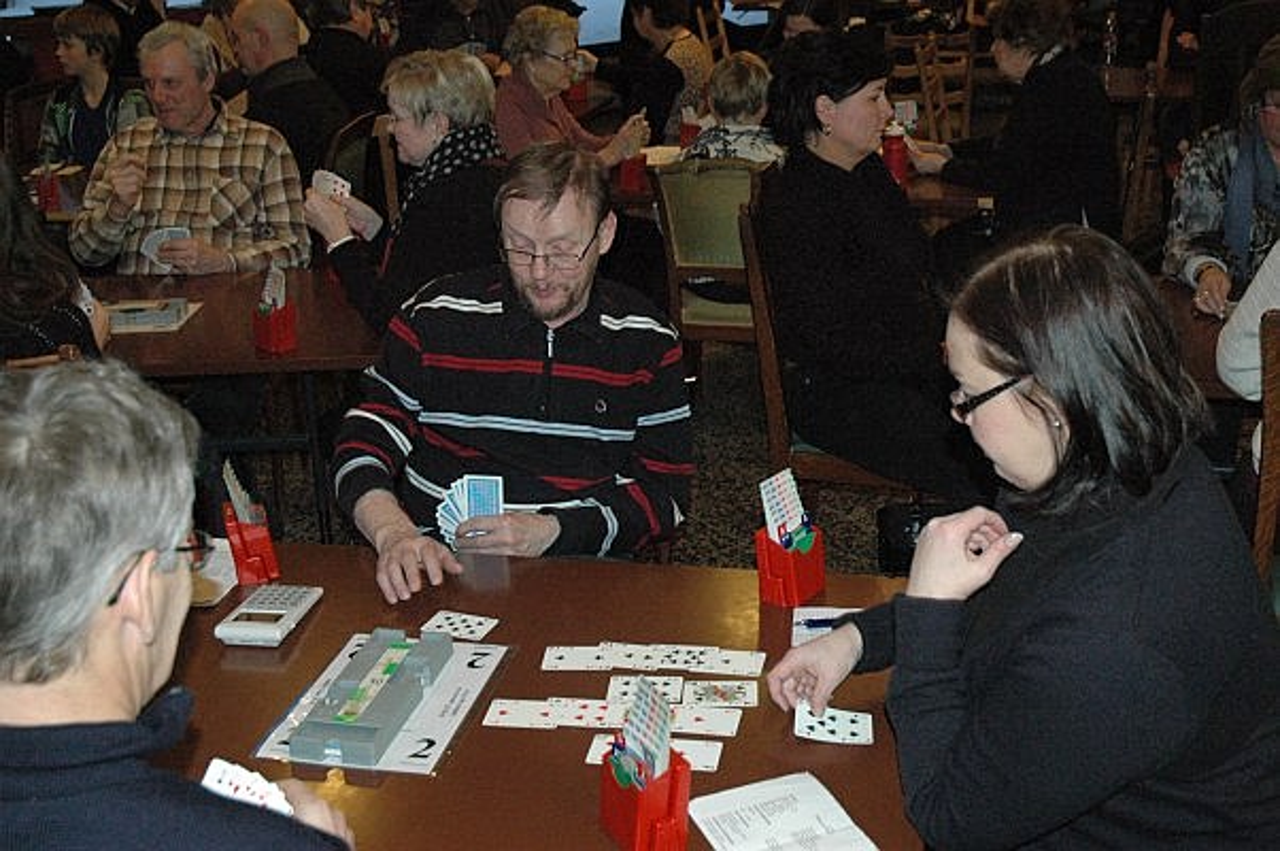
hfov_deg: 45.0
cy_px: 426
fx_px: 1545
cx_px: 640
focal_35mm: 44
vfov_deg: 30.8
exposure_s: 1/60
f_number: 5
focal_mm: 29
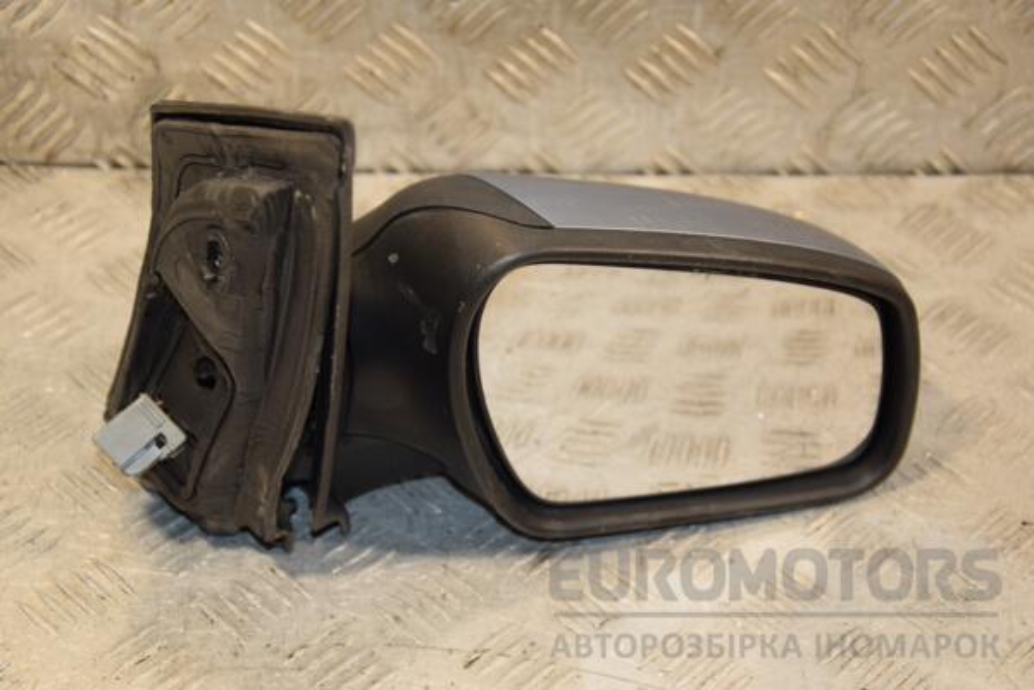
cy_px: 345
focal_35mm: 78
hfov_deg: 26.0
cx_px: 517
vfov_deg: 17.5
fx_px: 2240
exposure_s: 1/125
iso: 800
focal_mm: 52
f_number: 5
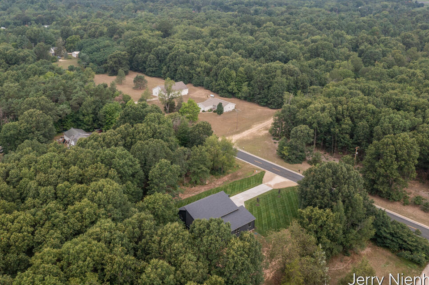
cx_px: 188
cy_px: 114
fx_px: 417
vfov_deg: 37.7
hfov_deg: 54.3
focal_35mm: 35
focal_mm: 10.26
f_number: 8
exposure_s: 1/160
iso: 100
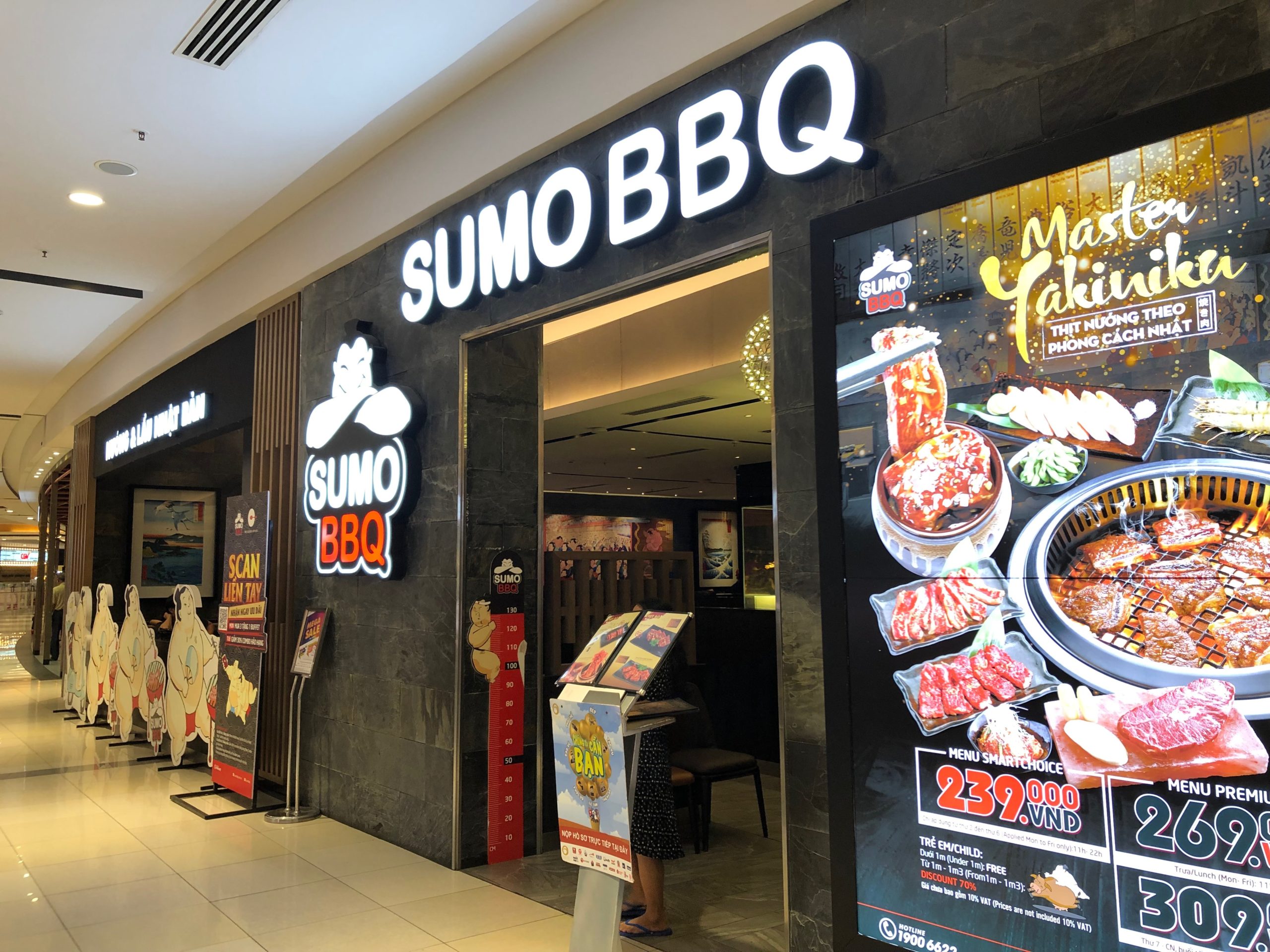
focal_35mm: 28
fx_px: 1027
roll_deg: +0.4
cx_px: 635
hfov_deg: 63.4
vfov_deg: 49.7
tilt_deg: +6.2
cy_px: 476
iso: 25
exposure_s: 1/33
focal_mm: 3.99
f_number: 1.8
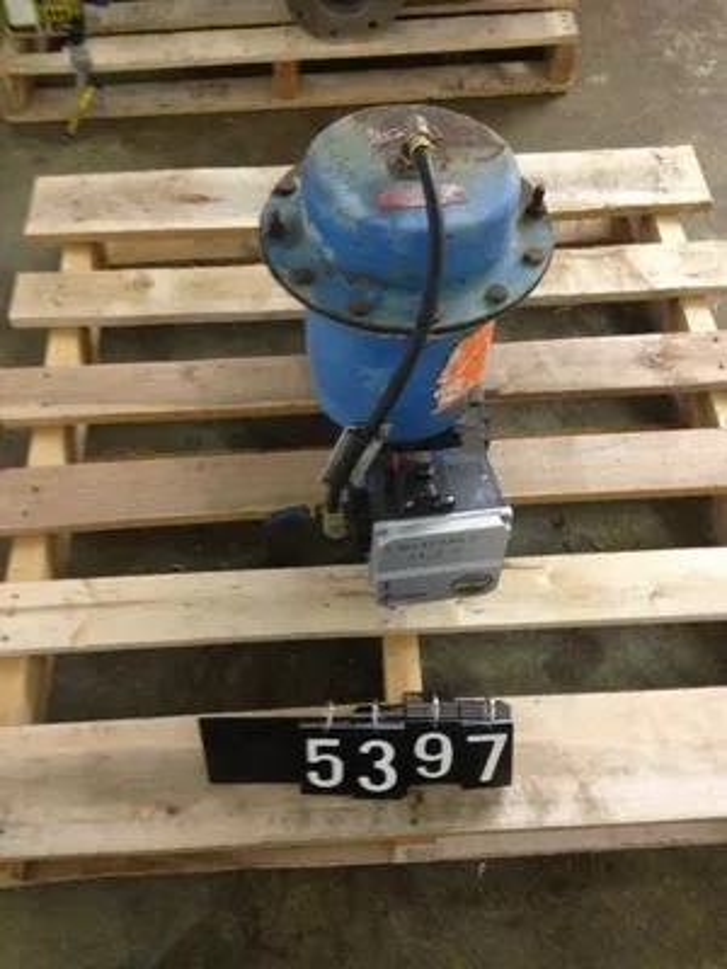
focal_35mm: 35
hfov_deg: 40.7
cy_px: 484
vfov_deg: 52.6
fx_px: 980
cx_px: 364
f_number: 2.4
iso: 320
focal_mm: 4.28
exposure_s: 1/20
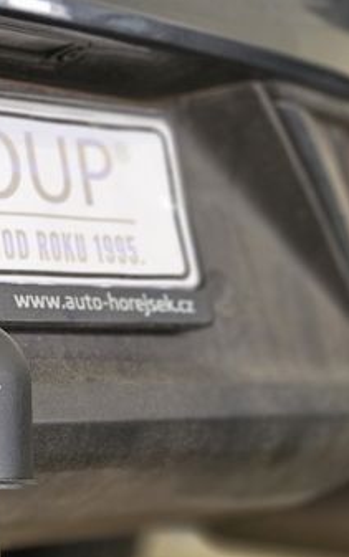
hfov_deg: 15.9
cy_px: 304
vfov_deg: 27.8
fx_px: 1125
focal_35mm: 74
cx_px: -200
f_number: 1.8
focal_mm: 5.4
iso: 400
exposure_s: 1/142
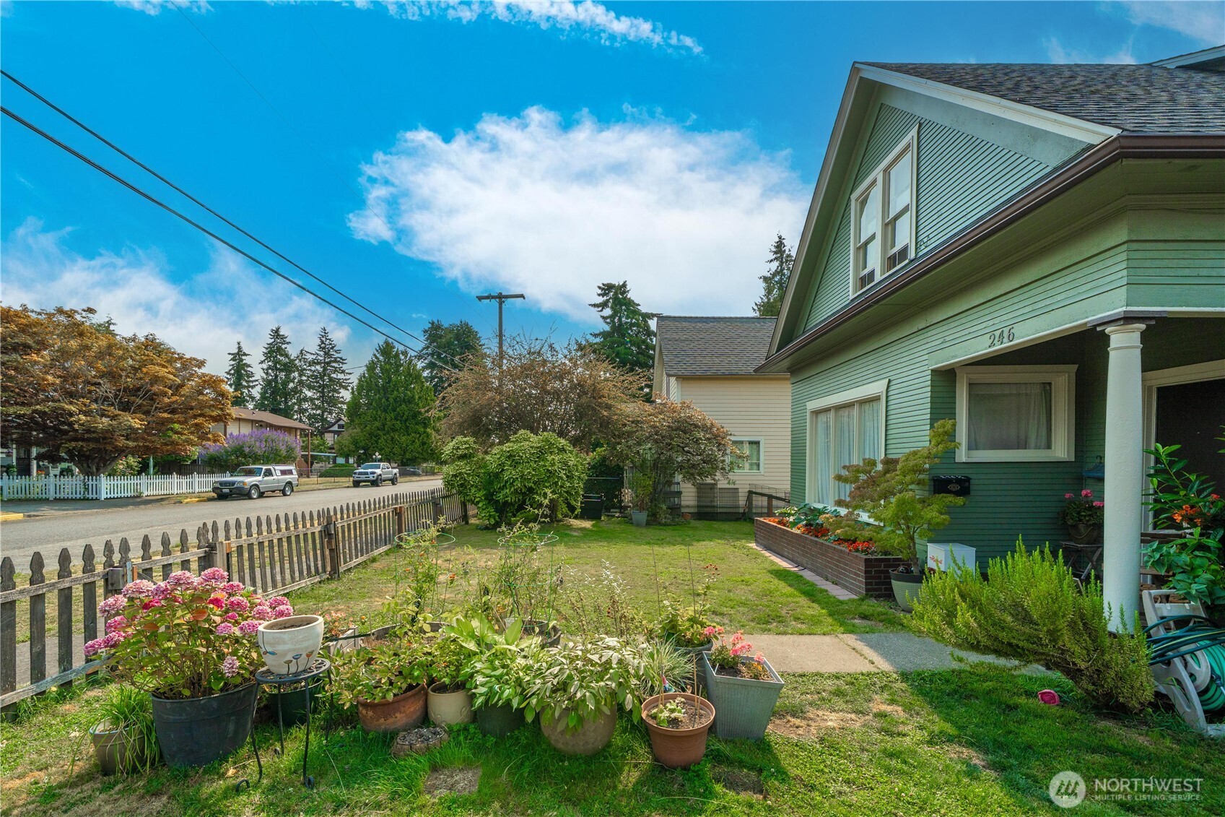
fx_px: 510
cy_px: 408
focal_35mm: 15
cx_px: 612
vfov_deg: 77.3
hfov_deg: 100.4
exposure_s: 1/800
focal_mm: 15
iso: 100
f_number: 7.1
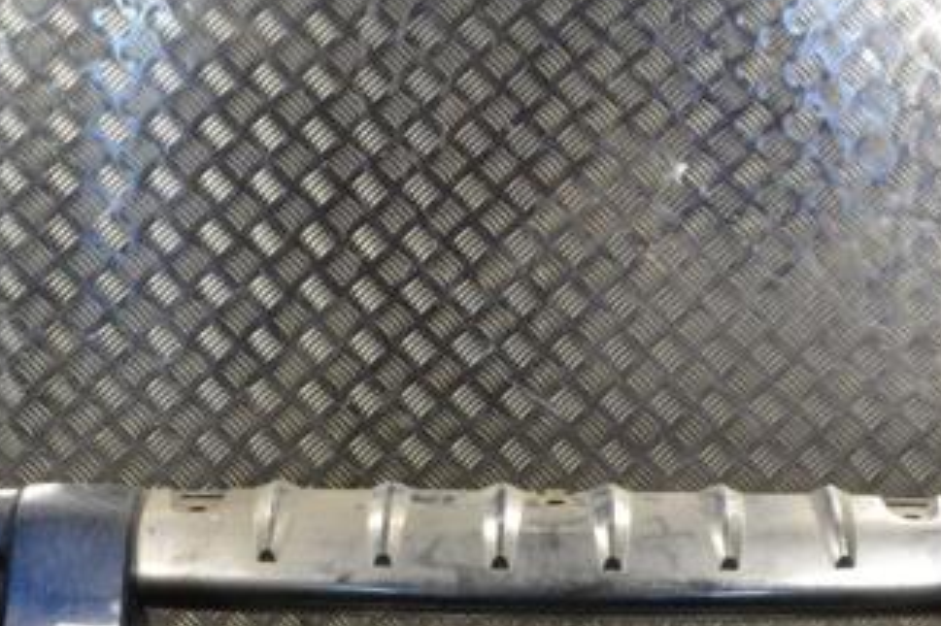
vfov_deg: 16.7
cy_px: 489
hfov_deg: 25.1
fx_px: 2114
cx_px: 548
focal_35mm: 81
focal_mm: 29
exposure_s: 1/400
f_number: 10
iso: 3200
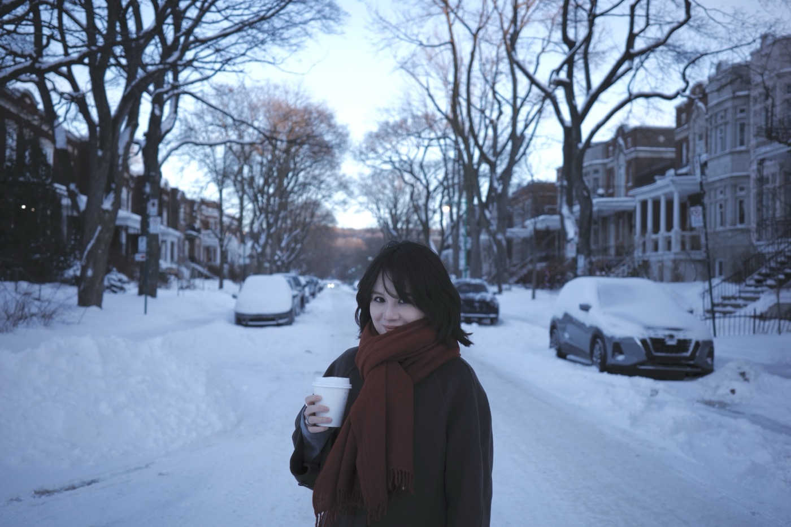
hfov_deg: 48.5
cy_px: 264
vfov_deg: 33.4
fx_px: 879
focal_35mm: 40
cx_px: 396
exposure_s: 1/200
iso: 125
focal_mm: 26
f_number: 2.8
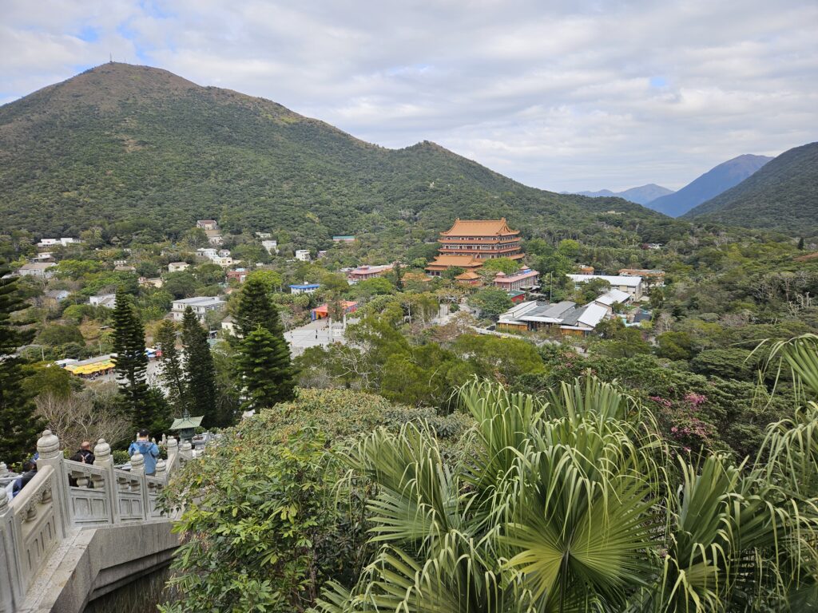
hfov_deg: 73.9
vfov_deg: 58.9
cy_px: 306
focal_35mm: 23
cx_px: 409
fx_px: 544
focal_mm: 5.4
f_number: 1.8
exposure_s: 1/1081
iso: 25
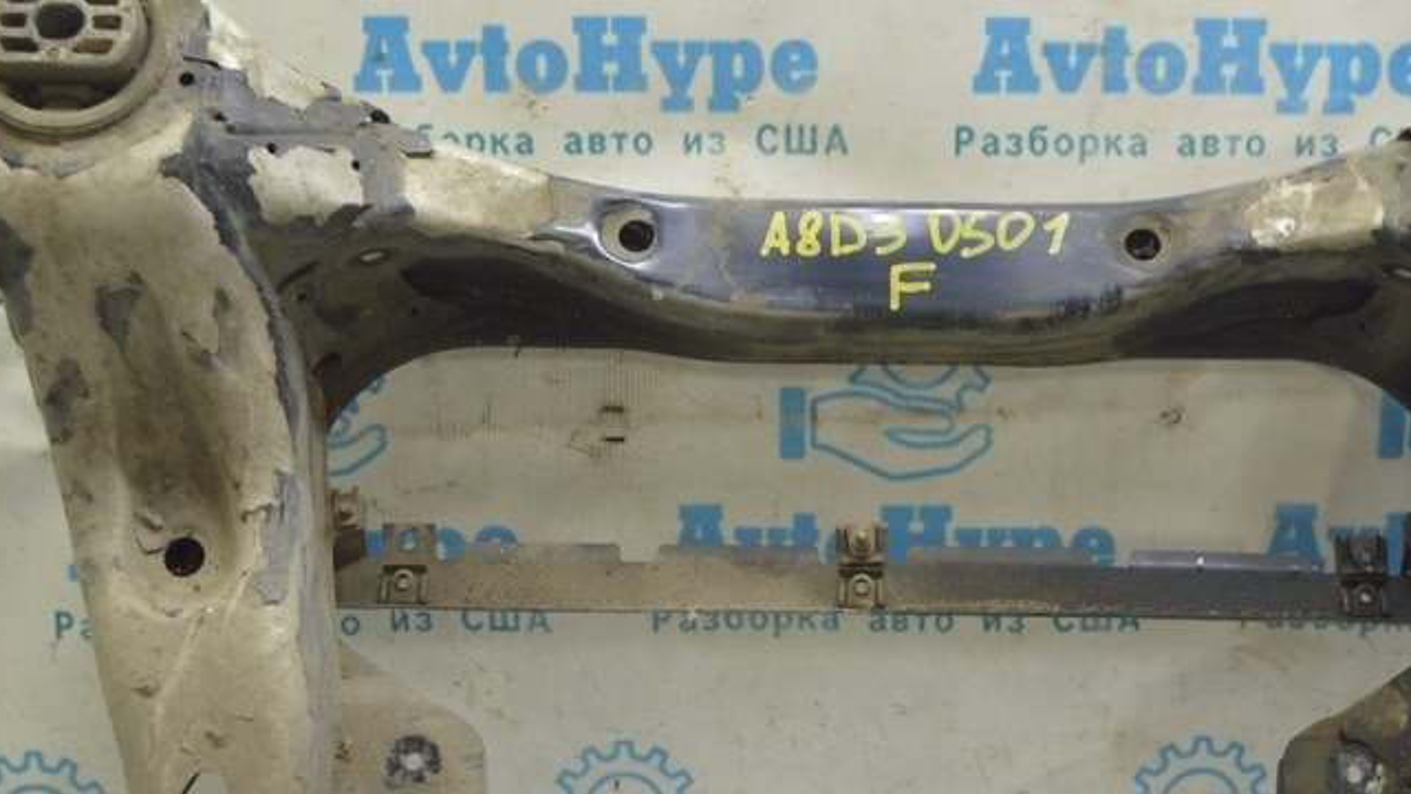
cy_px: 610
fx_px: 2351
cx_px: 818
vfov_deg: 19.0
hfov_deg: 33.3
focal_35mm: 63
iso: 400
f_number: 5.6
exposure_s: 1/20
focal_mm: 25
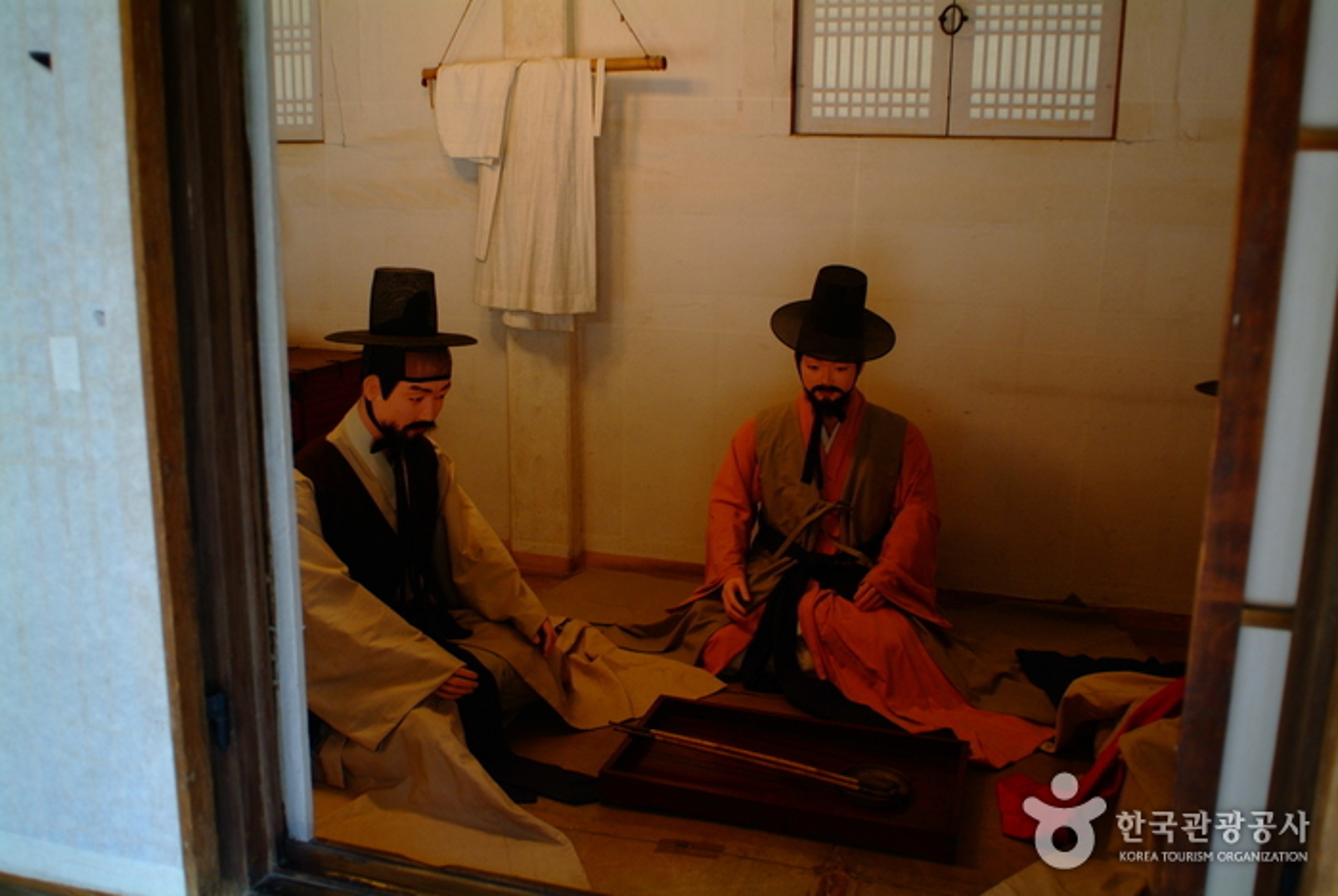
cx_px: 669
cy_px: 448
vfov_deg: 43.7
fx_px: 1116
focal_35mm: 30
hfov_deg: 61.9
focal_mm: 20
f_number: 3.3
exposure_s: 1/45
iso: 400
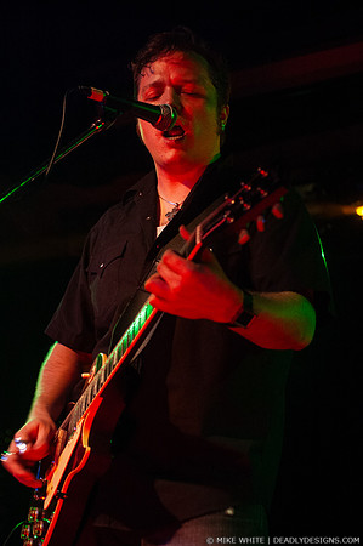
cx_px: 182
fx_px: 1091
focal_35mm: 72
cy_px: 273
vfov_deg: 28.1
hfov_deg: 18.9
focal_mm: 48
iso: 800
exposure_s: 1/50
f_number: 2.8
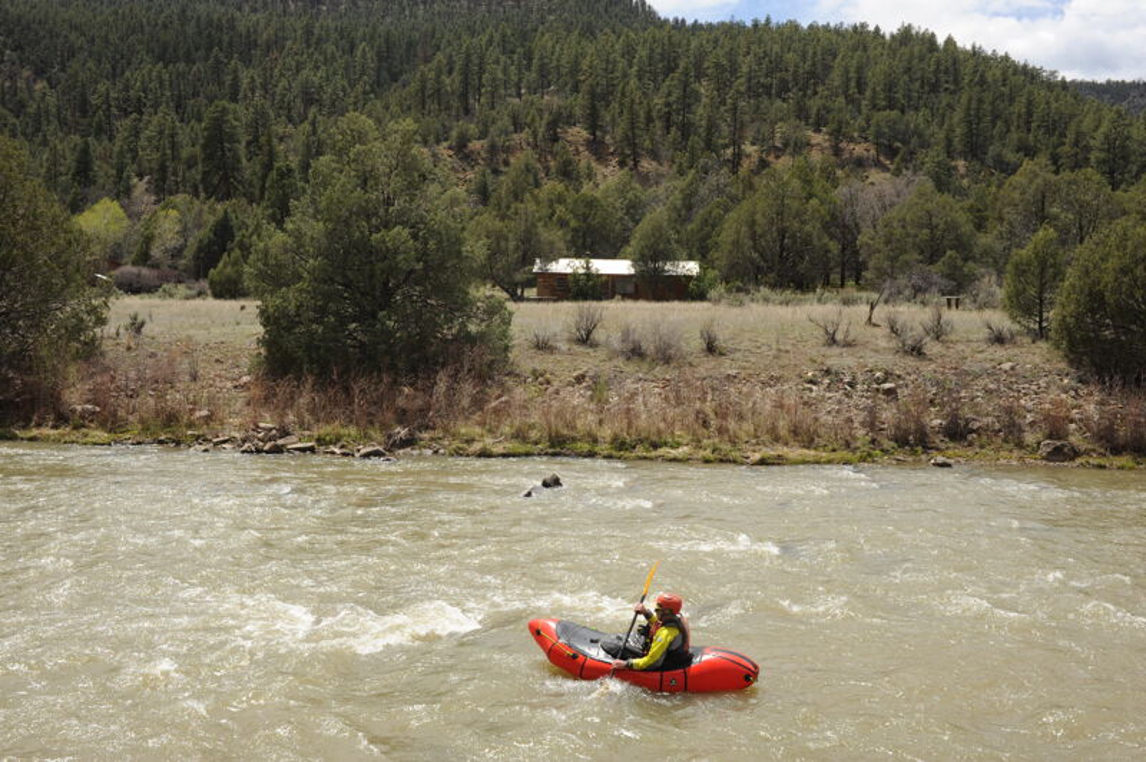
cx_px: 573
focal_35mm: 35
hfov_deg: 54.5
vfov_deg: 37.8
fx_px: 1113
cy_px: 381
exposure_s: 1/400
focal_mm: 35
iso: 200
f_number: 10
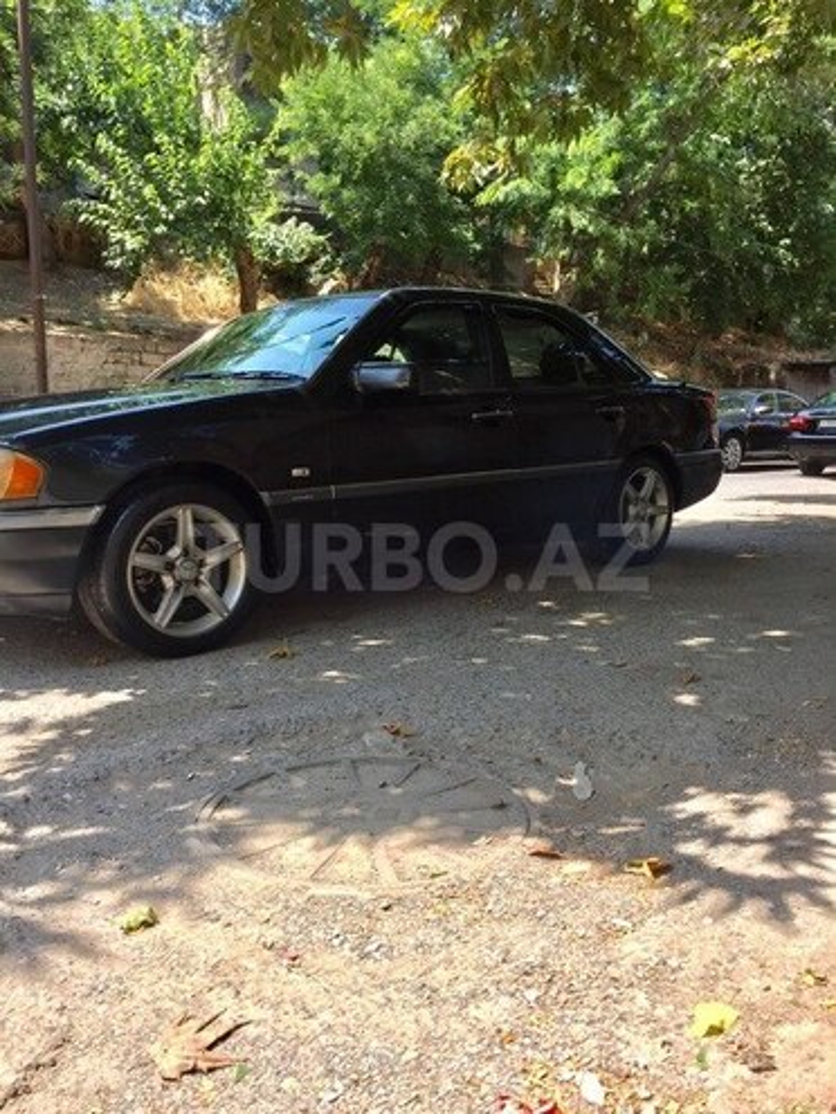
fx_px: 934
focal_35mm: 29
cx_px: 418
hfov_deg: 48.2
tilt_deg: -5.9
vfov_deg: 61.7
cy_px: 557
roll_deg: +0.2
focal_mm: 4.15
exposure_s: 1/557
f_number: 2.2
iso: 32
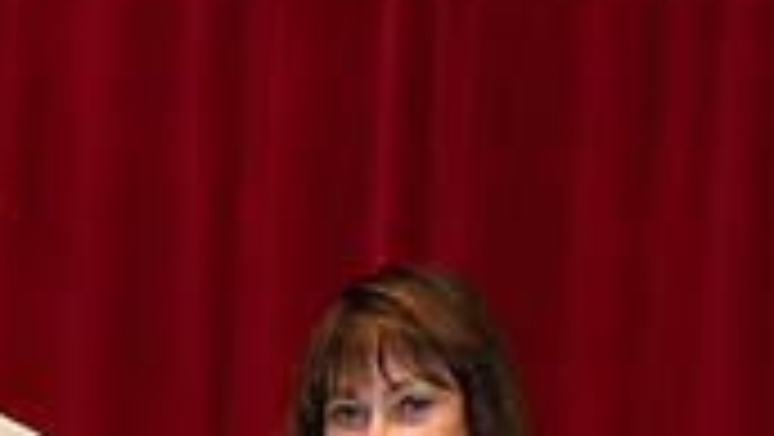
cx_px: -476
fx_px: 4949
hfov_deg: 8.7
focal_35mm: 241
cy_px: 798
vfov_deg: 5.0
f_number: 4.5
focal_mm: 62
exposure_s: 1/100
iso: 1600
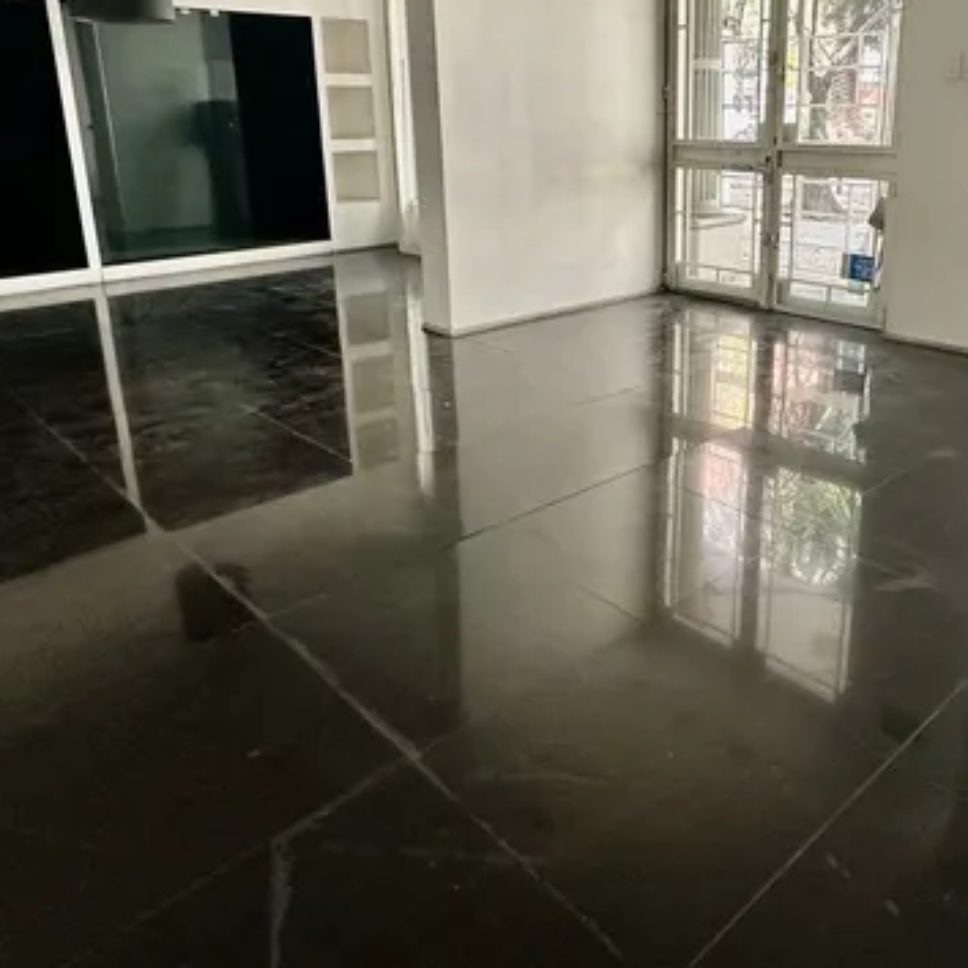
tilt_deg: -15.1
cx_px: 623
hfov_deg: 56.4
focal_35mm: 28
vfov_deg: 56.4
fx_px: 886
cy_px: 345
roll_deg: +0.6
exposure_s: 1/66
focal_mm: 2.22
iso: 320
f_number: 2.2
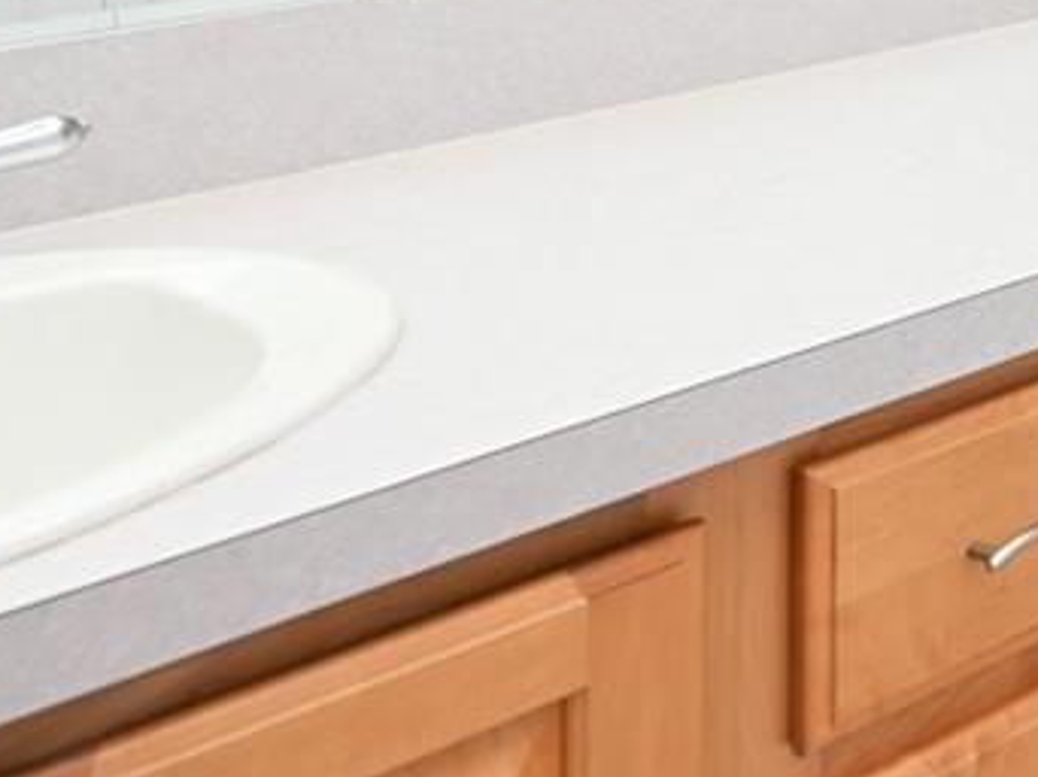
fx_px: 1888
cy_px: -419
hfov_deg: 19.6
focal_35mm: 63
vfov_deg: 19.8
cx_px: 2000
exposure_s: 1/100
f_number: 5
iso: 200
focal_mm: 14
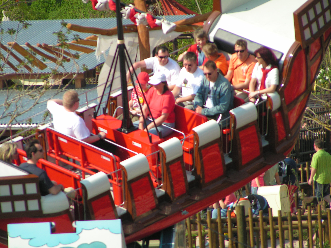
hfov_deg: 5.2
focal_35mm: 380
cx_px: 166
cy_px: 124
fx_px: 3634
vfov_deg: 3.9
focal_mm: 63
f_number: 3.7
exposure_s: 1/640
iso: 50
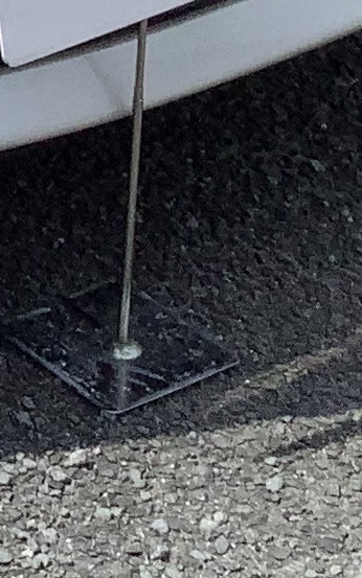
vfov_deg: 9.8
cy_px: -673
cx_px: -578
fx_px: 3060
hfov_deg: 6.4
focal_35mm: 194
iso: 25
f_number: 2.4
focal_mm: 3.3
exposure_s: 1/3546
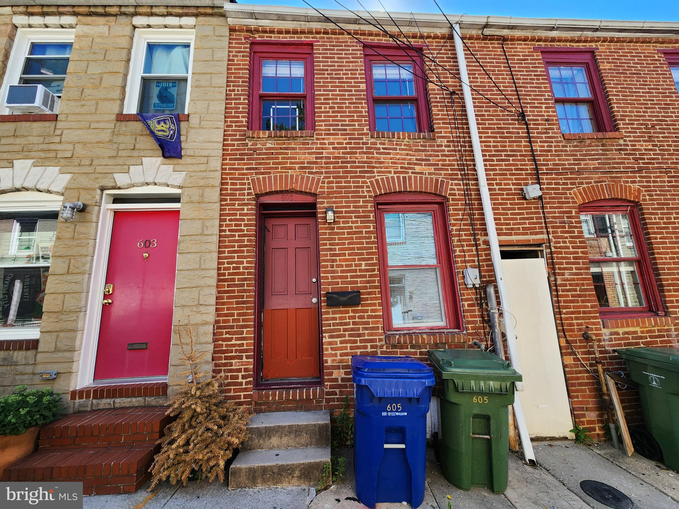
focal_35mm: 13
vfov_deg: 89.9
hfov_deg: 106.2
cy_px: 254
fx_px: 255
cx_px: 340
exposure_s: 1/335
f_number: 2.2
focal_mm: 2.2
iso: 50
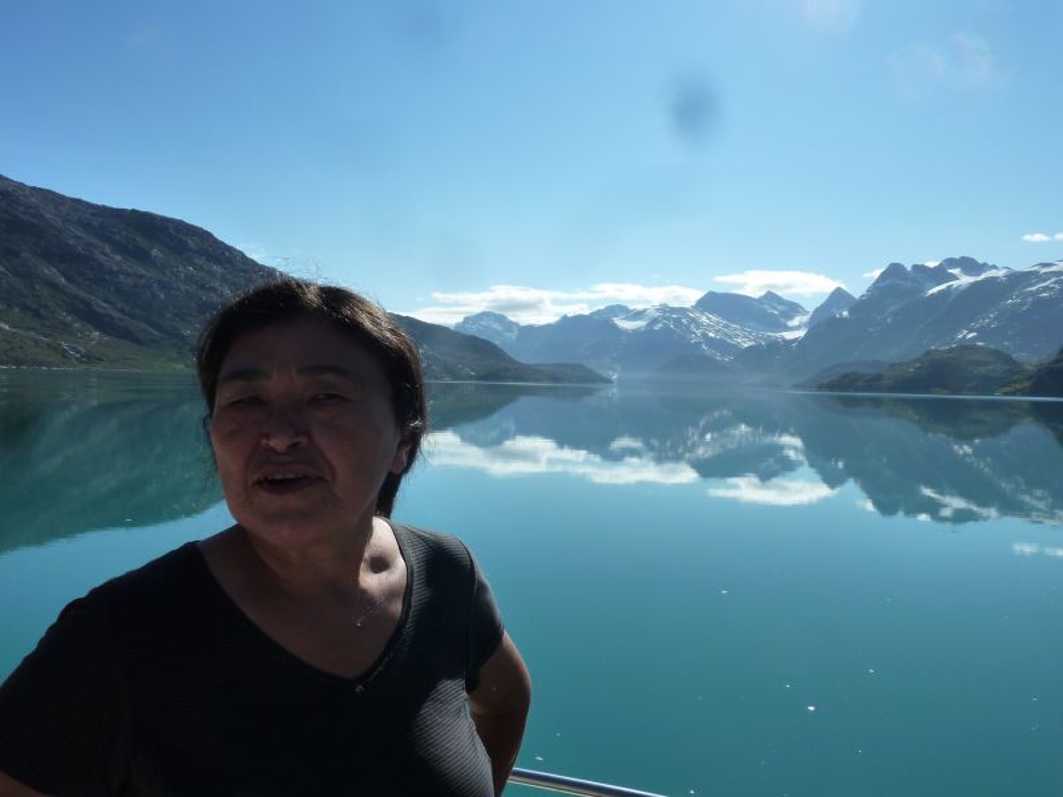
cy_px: 398
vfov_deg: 54.9
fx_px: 768
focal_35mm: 25
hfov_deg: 69.4
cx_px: 532
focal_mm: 4.1
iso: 125
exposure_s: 1/640
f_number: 5.6
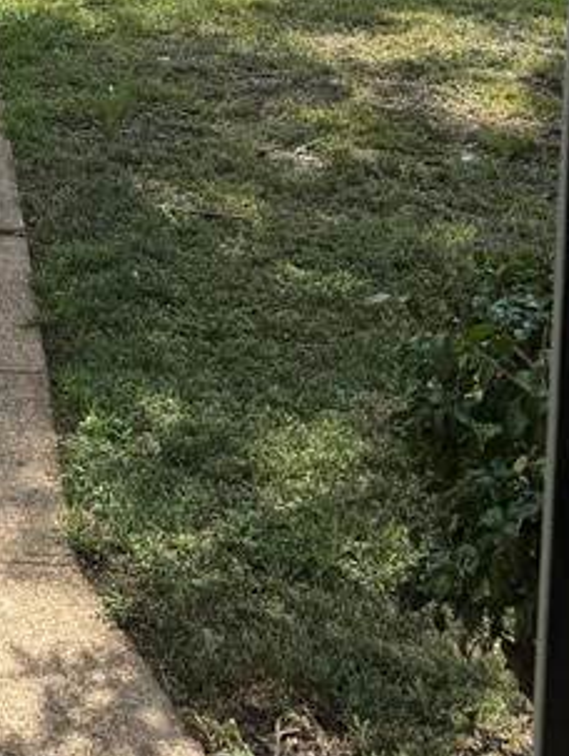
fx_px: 1772
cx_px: -185
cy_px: -339
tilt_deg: -3.8
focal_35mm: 81
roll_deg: +0.0
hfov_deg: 17.1
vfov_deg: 20.9
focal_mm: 6.76
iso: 80
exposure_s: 1/2703
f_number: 1.78
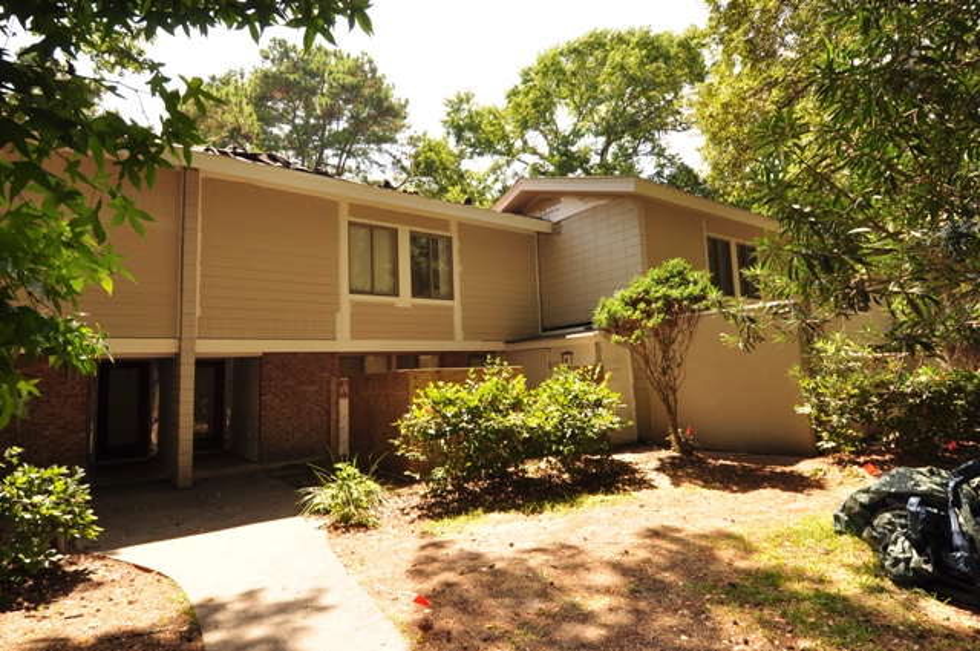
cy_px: 326
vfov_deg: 67.2
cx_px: 490
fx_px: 489
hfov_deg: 90.1
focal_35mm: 18
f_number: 6.3
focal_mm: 12
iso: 200
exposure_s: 1/250
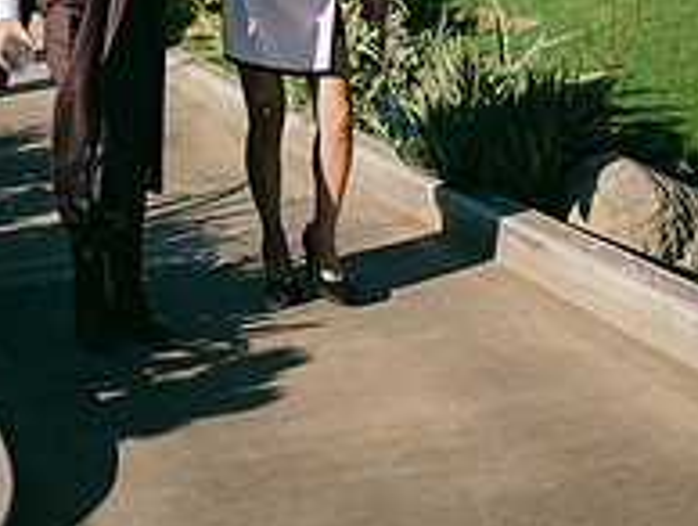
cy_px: -205
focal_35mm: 78
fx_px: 1575
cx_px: 270
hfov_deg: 24.9
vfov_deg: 17.5
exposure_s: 1/10000
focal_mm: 35
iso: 64
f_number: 1.3
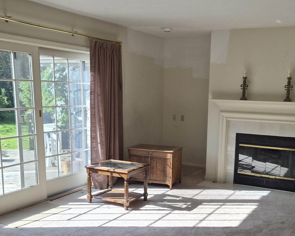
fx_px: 358
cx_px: 186
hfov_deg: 44.4
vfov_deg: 36.0
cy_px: 163
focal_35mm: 41
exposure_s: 1/1060
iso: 80
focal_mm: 5.4
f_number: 1.8
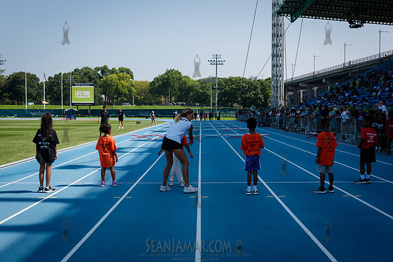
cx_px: 195
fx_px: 463
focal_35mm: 42
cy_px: 131
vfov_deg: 31.6
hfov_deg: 46.0
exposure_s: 1/1250
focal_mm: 42
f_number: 5.6
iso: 400
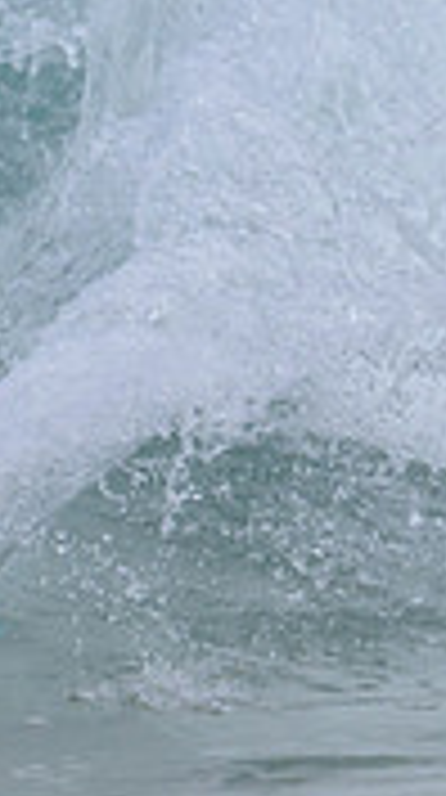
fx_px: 39211
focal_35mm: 1857
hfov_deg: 0.7
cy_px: 138
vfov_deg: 1.2
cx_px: -236
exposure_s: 1/2000
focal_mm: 400
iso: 900
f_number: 11
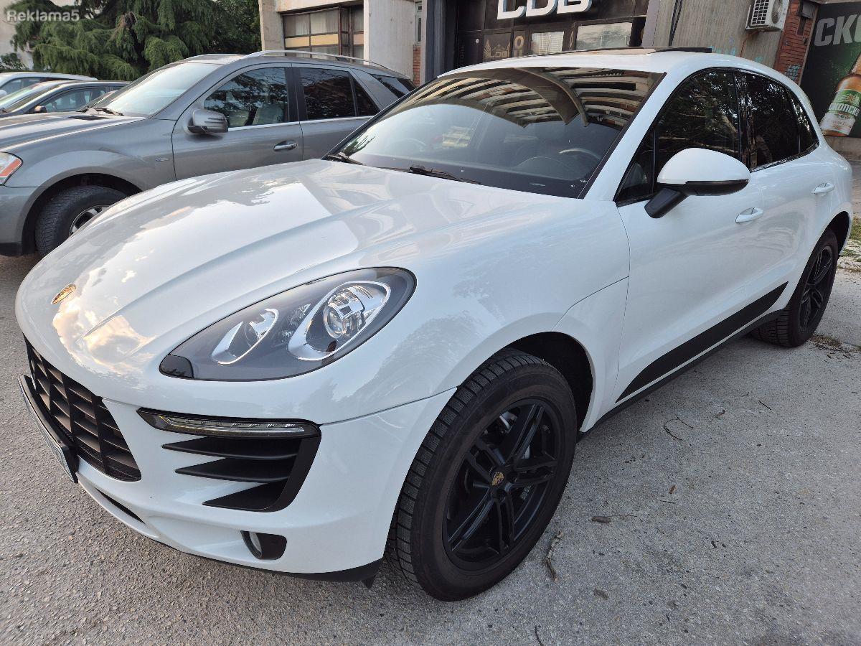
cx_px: 430
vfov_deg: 58.9
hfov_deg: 73.9
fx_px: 572
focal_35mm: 23
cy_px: 323
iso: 32
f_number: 1.8
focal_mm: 5.4
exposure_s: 1/180
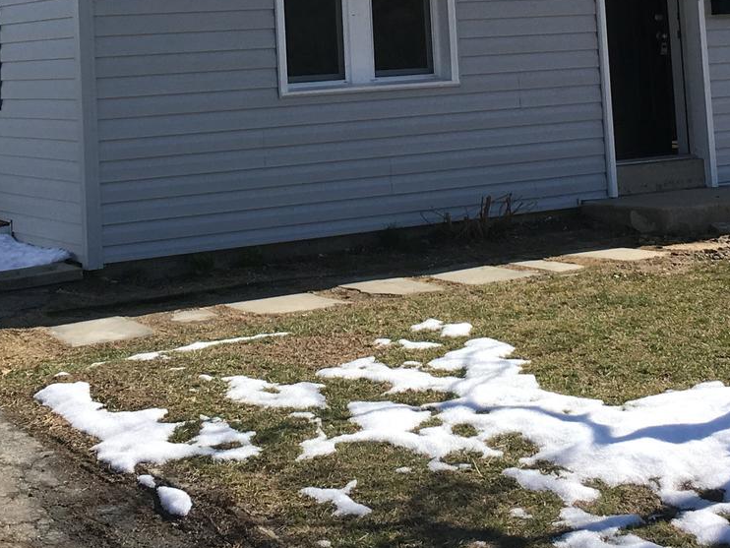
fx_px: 1688
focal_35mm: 80
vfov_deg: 17.4
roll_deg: +2.8
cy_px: -140
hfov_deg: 24.4
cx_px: 373
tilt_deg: +5.5
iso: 25
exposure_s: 1/1789
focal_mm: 4.15
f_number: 2.2
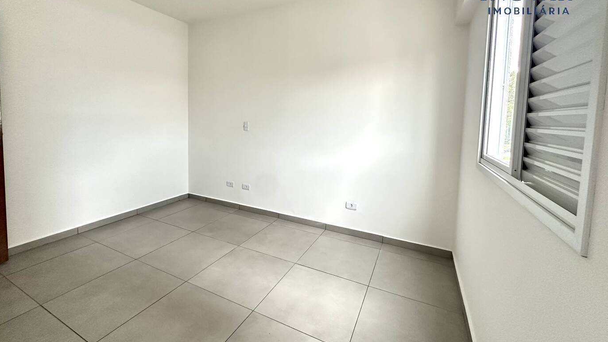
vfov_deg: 66.4
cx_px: 294
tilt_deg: -2.7
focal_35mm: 16
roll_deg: -2.2
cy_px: 136
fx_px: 258
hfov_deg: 99.3
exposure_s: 1/99
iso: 320
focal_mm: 2.22
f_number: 2.2
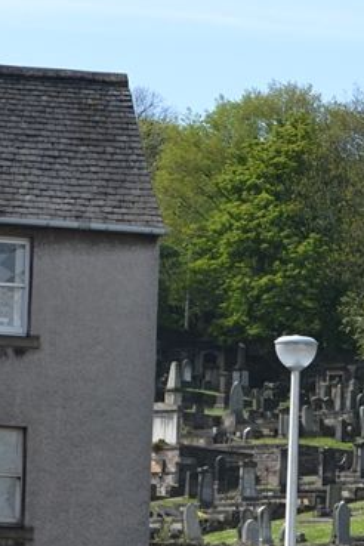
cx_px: 387
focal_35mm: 239
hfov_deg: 5.7
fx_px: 3631
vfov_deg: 8.6
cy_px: 416
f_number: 7.1
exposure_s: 1/200
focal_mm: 55
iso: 100
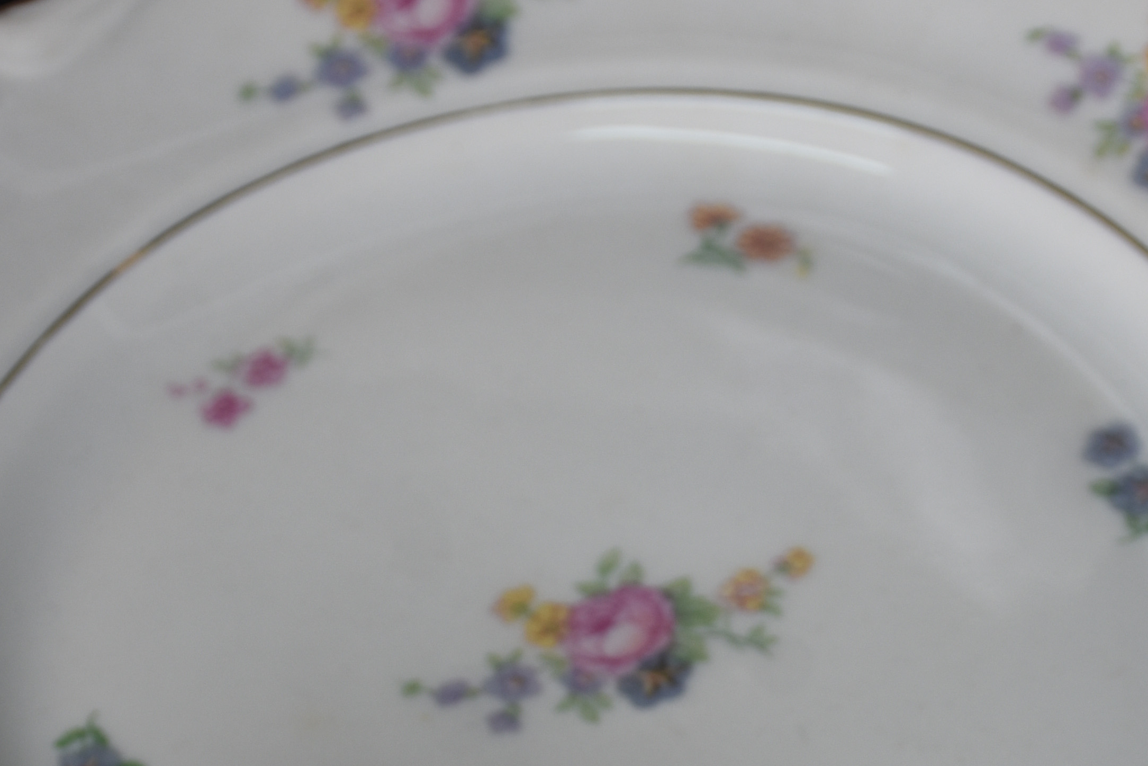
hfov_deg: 12.4
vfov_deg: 8.2
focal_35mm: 166
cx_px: 818
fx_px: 5293
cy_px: 1002
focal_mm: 40
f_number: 6.3
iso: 160
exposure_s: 1/80
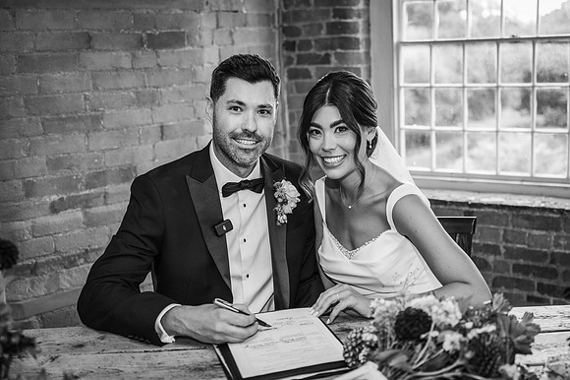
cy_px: 176
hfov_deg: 44.5
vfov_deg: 30.4
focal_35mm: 44
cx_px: 306
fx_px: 697
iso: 720
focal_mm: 41
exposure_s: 1/200
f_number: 2.8
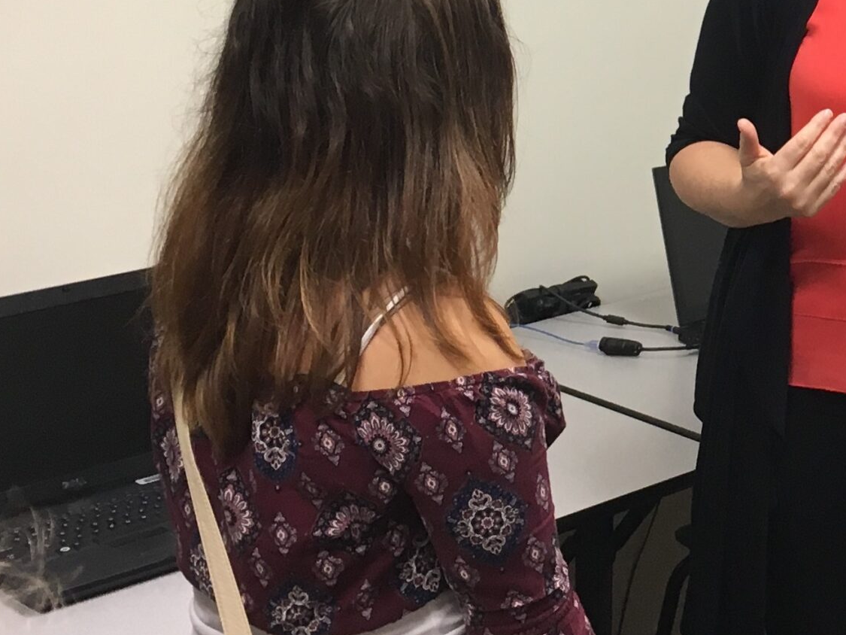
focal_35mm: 66
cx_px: 945
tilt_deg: -6.7
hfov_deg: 26.8
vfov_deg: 22.0
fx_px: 1613
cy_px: 151
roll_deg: -2.4
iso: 50
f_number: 2.2
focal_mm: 4.15
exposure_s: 1/30
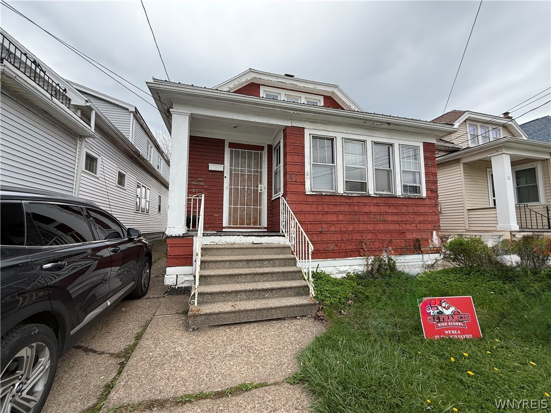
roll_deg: +0.3
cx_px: 276
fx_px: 223
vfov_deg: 85.7
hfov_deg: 102.1
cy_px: 206
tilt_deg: +6.0
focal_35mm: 14
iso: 50
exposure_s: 1/442
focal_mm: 2.22
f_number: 2.2
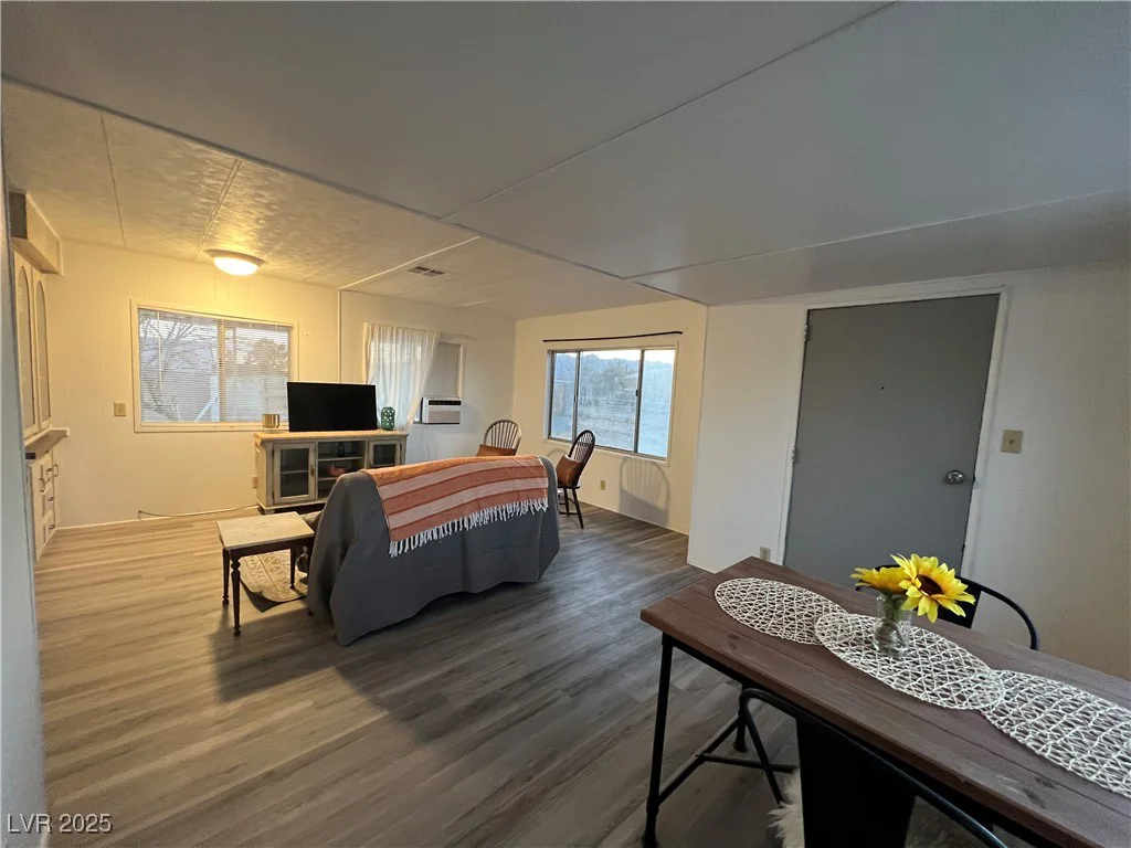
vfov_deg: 89.9
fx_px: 425
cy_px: 424
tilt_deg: -5.6
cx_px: 566
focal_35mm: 13
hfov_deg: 106.2
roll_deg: -2.6
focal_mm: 1.57
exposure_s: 1/60
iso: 400
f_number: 1.8
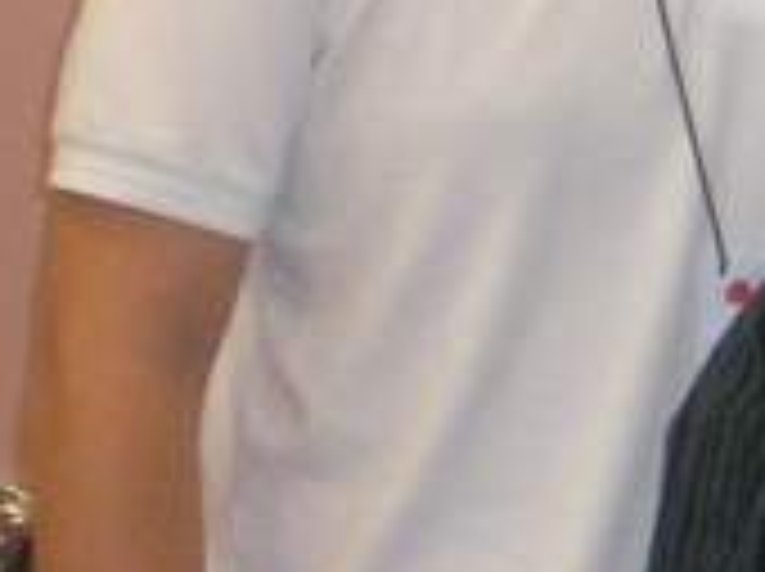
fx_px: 5054
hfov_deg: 7.8
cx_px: 2074
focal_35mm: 229
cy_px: -95
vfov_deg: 6.4
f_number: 3.1
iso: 200
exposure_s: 1/60
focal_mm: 6.3
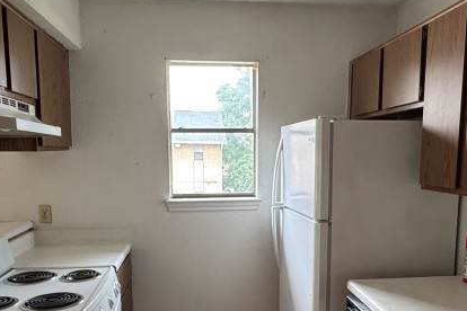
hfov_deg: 53.1
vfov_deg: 36.3
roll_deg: +0.1
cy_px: 222
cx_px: 243
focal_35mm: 36
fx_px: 467
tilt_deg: -7.9
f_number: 2.2
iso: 320
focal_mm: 2.22
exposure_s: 1/99
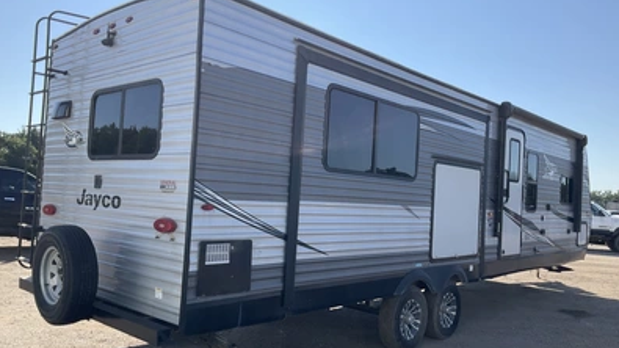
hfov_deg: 61.0
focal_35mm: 32
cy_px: 176
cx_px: 312
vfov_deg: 36.7
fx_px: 525
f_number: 1.8
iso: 25
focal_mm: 3
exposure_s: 1/1730
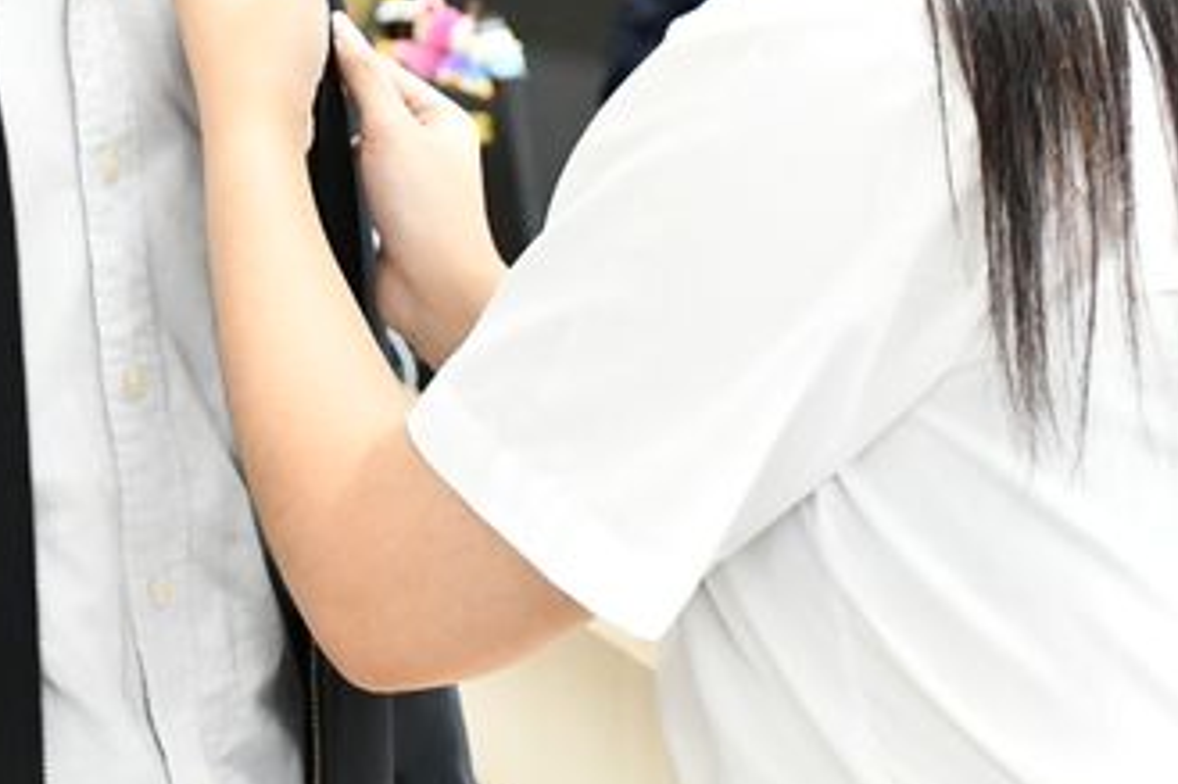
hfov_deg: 12.7
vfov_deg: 8.4
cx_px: 405
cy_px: 88
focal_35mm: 162
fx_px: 5298
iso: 2800
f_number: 4.2
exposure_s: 1/125
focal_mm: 35
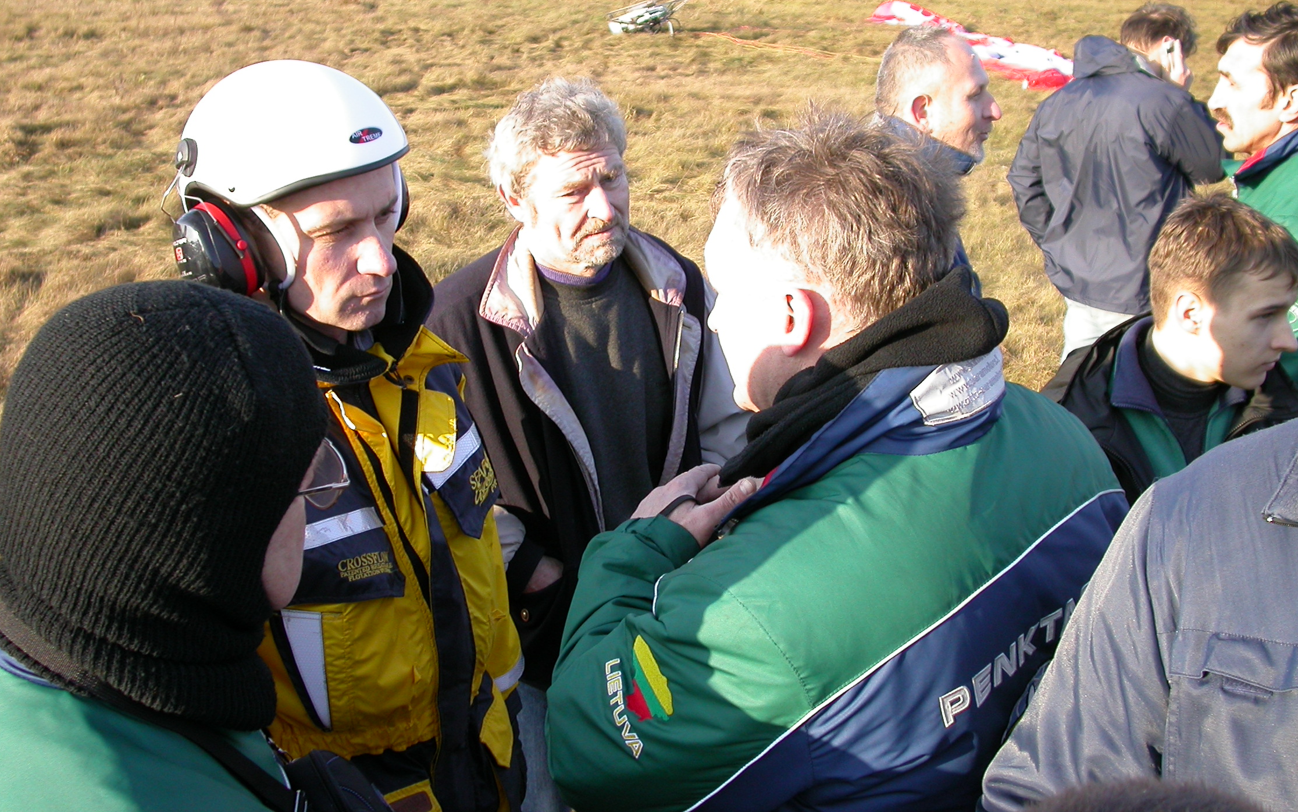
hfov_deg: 48.2
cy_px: 450
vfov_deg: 31.2
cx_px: 643
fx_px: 1450
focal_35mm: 41
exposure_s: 1/451
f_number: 2.6
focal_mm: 7.85
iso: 100
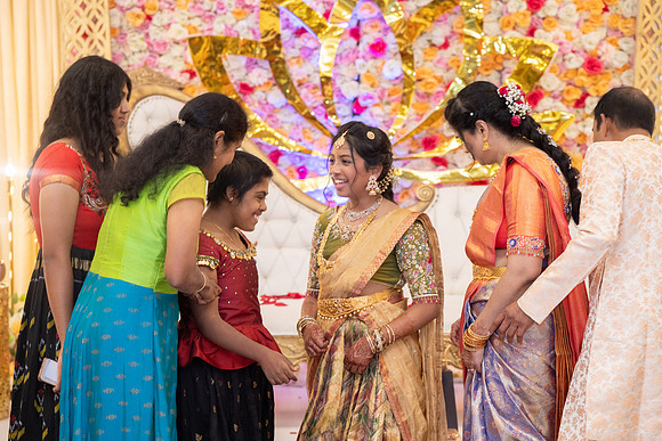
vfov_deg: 14.7
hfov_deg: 21.9
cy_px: 220
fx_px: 1712
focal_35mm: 93
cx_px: 331
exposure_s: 1/160
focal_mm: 93
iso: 1000
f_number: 3.5
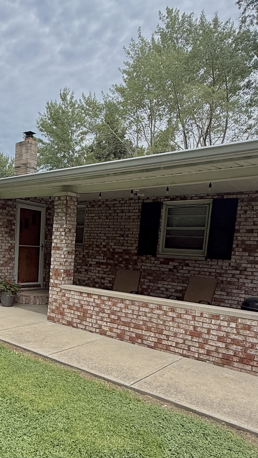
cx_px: 62
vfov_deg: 66.5
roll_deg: -1.9
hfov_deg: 40.2
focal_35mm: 28
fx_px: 341
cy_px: 297
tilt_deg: -4.3
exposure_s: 1/770
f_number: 2.2
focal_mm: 2.22
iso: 64
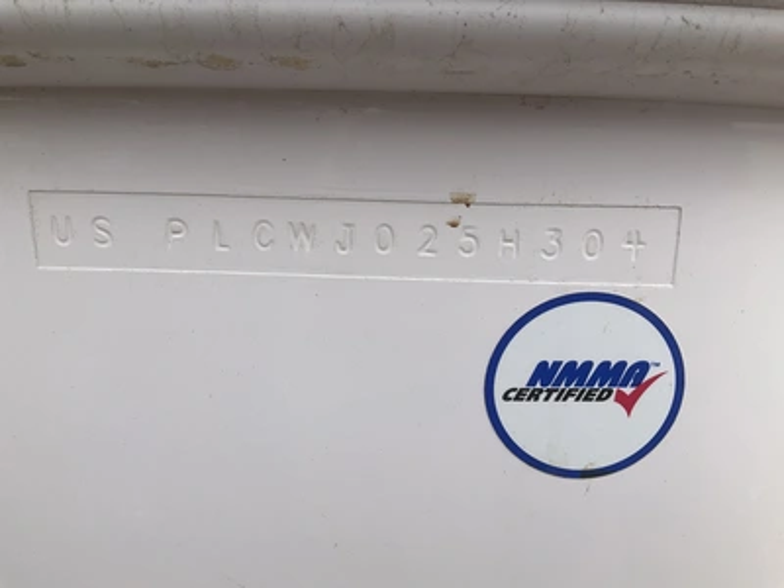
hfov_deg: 61.7
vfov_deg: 48.2
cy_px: 294
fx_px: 657
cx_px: 392
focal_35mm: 29
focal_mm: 3
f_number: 1.8
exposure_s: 1/425
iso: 25
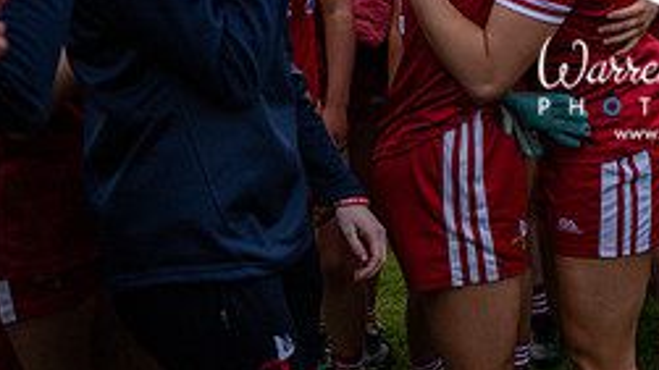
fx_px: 1013
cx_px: 709
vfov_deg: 20.2
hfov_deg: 32.2
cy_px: 25
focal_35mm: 58
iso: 125
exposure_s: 1/8000
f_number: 2.8
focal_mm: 24
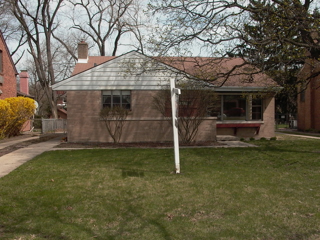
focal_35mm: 38
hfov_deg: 49.0
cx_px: 160
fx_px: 351
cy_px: 120
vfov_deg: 37.7
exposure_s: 1/652
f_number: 5.58
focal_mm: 8.19
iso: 100
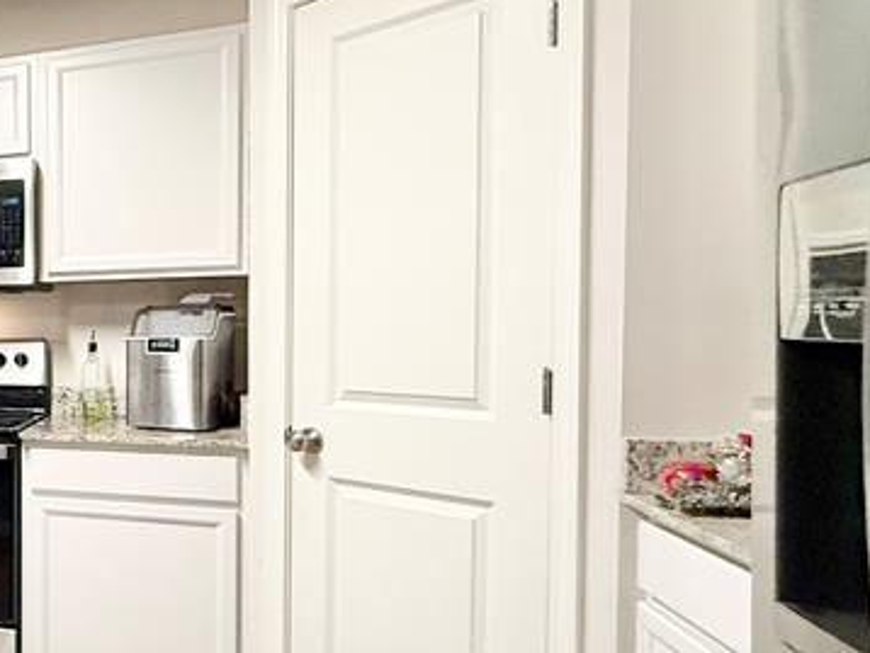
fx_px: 1006
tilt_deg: -1.3
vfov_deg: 36.0
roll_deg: +1.2
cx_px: -328
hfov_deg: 31.9
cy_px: 364
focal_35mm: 40
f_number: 2.2
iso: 250
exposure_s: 1/60
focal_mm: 2.22
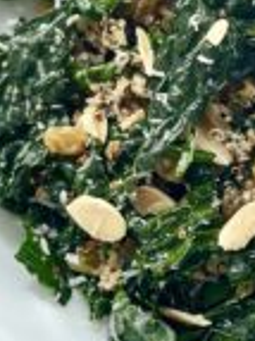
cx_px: 213
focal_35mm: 168
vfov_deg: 11.8
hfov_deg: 8.8
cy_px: 98
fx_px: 1653
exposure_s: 1/953
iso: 80
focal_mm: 6.86
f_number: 1.78
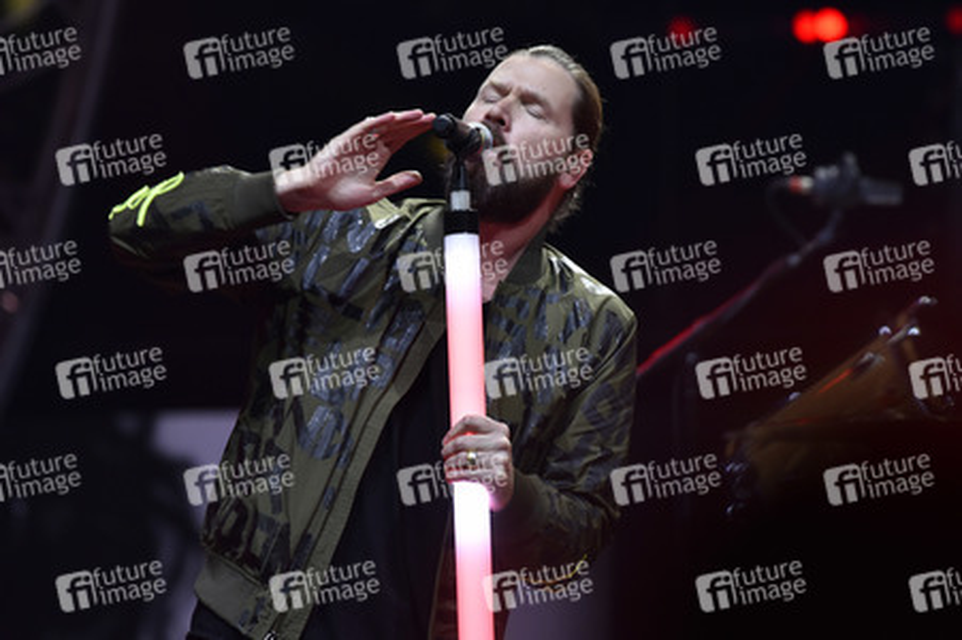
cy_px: 320
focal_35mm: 400
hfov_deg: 5.2
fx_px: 10681
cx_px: 481
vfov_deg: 3.4
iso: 1250
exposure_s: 1/160
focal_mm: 400
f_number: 5.6
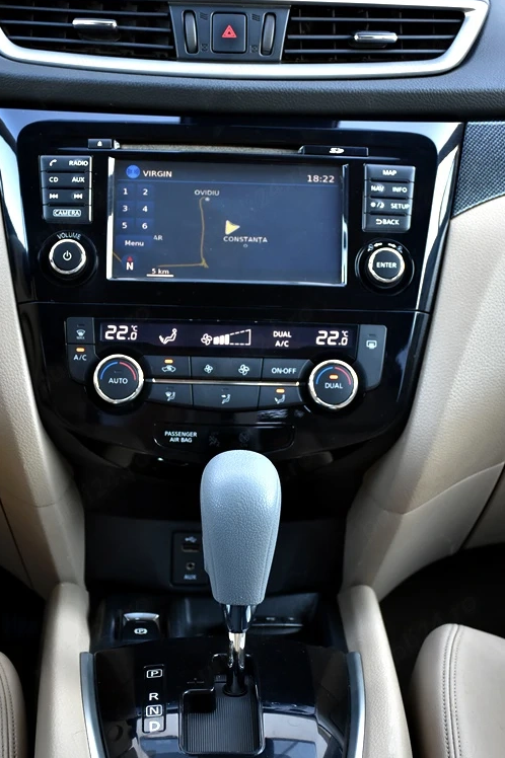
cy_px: 402
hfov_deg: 17.7
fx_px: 1622
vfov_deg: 26.3
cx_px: 244
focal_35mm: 77
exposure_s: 1/60
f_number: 4.5
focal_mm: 48
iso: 1000
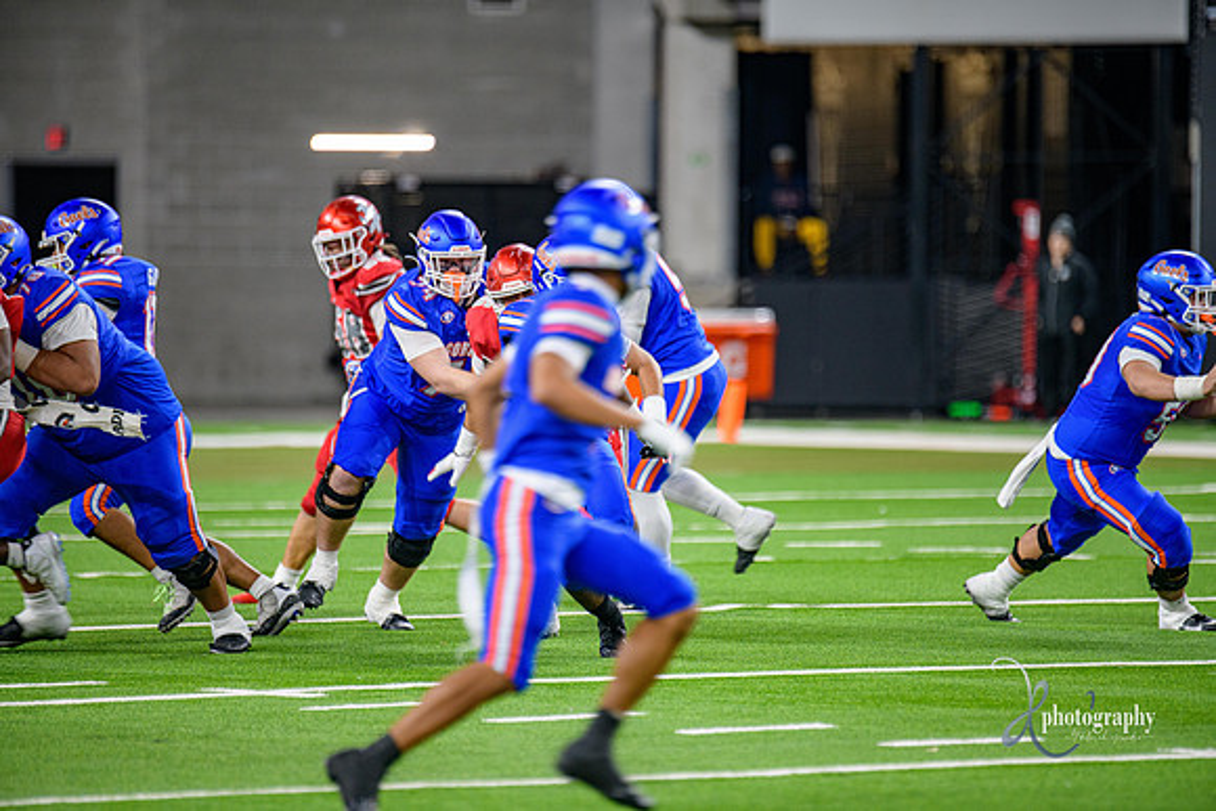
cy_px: 406
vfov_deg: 4.6
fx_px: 10135
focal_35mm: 300
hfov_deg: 6.9
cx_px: 608
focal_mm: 300
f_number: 2.8
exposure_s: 1/400
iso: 1000
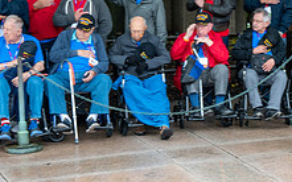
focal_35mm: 131
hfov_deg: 15.7
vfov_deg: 10.0
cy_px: 65
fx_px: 1042
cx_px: 292
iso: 640
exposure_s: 1/100
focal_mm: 49
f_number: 6.3
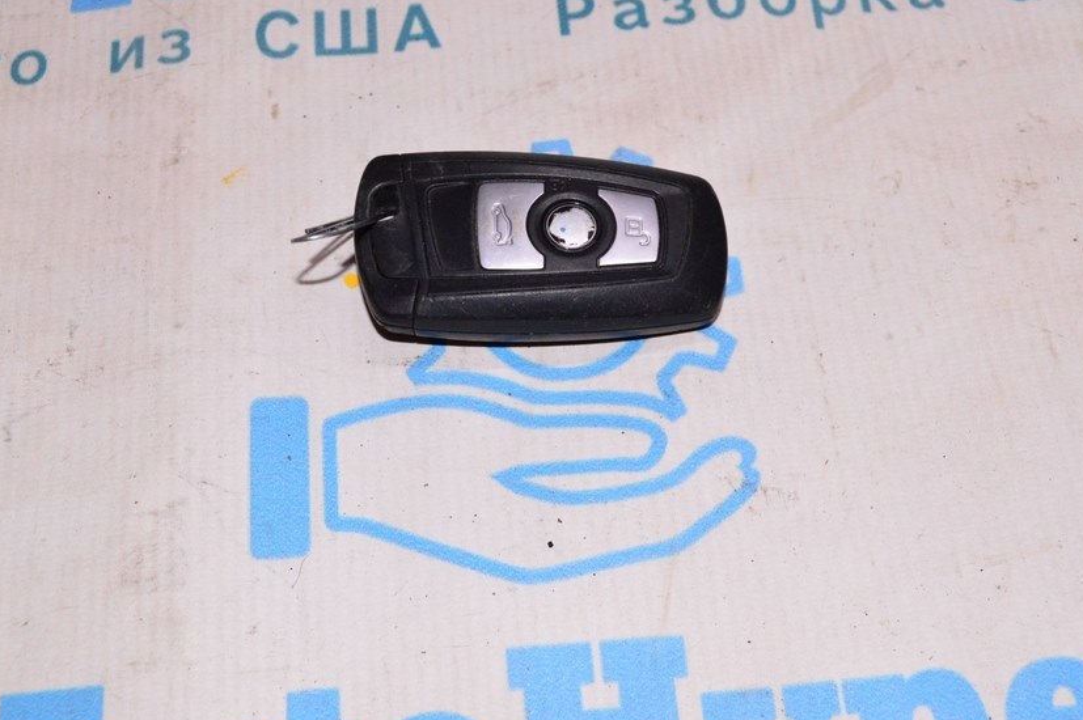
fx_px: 1563
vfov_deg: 25.9
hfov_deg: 38.2
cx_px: 534
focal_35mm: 52
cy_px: 382
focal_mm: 28
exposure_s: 1/200
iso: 1600
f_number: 8
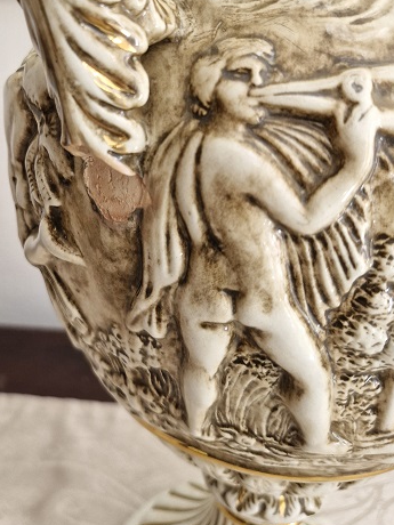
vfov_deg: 52.5
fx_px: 516
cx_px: 124
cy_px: 160
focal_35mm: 34
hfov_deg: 41.1
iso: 125
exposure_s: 1/100
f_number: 1.8
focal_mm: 5.54
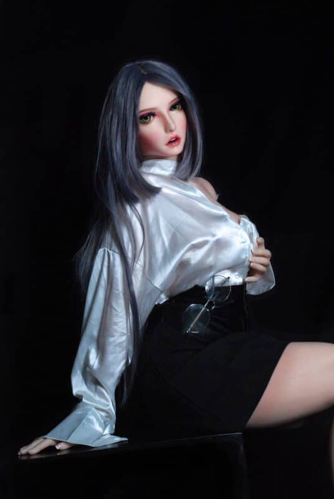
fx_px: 728
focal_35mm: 52
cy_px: 250
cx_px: 167
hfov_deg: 25.8
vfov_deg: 37.8
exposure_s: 1/15
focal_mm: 35
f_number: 18
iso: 1250
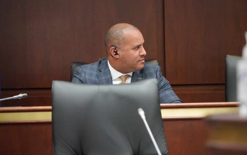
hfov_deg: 7.0
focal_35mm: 302
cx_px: 140
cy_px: 60
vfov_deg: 4.4
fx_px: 2033
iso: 12800
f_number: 6.3
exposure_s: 1/125
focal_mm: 240
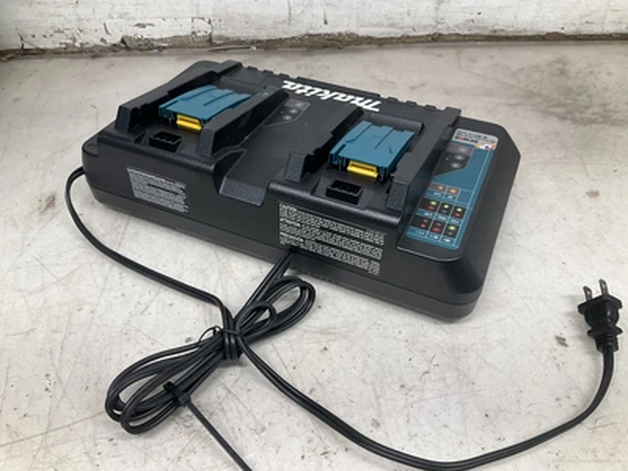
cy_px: 236
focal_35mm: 29
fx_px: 526
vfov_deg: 48.2
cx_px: 314
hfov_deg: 61.7
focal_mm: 3
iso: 50
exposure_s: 1/120
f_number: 1.8
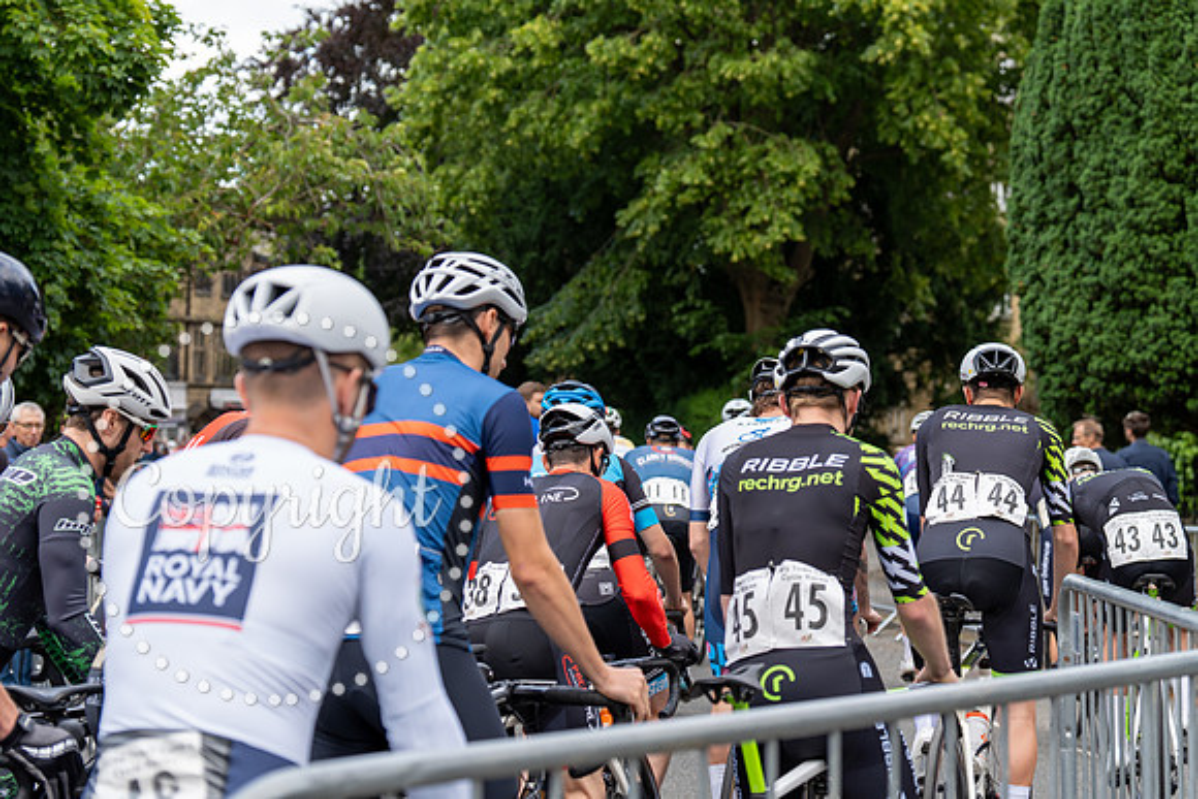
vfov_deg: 19.5
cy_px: 400
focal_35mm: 70
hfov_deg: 28.8
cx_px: 599
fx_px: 2330
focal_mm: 70
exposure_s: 1/500
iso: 400
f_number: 4
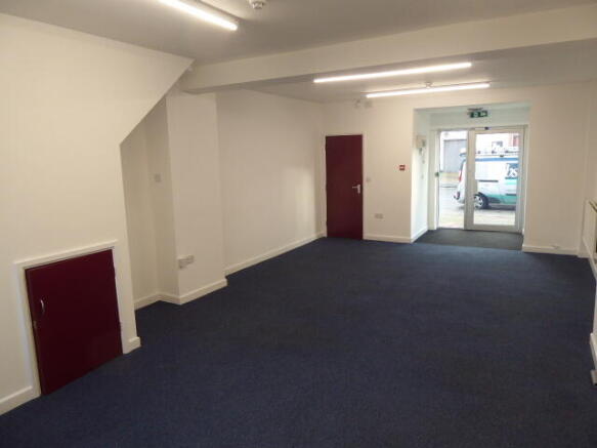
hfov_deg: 71.6
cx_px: 298
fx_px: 414
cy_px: 224
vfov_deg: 56.8
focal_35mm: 24
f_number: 3.3
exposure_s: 1/60
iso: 250
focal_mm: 4.3
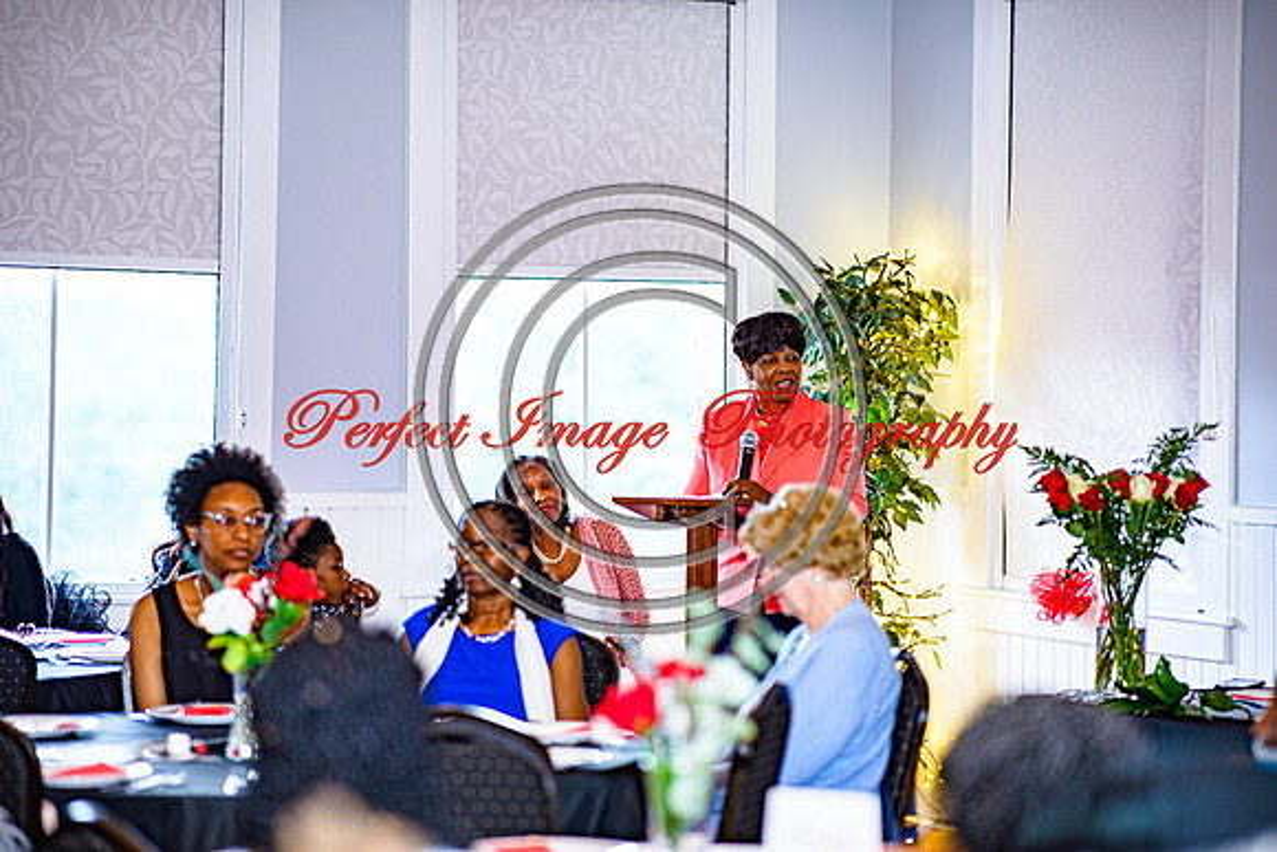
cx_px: 638
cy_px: 426
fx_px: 3725
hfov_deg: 19.5
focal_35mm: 105
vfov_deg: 13.0
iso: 100
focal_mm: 105
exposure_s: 1/125
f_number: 2
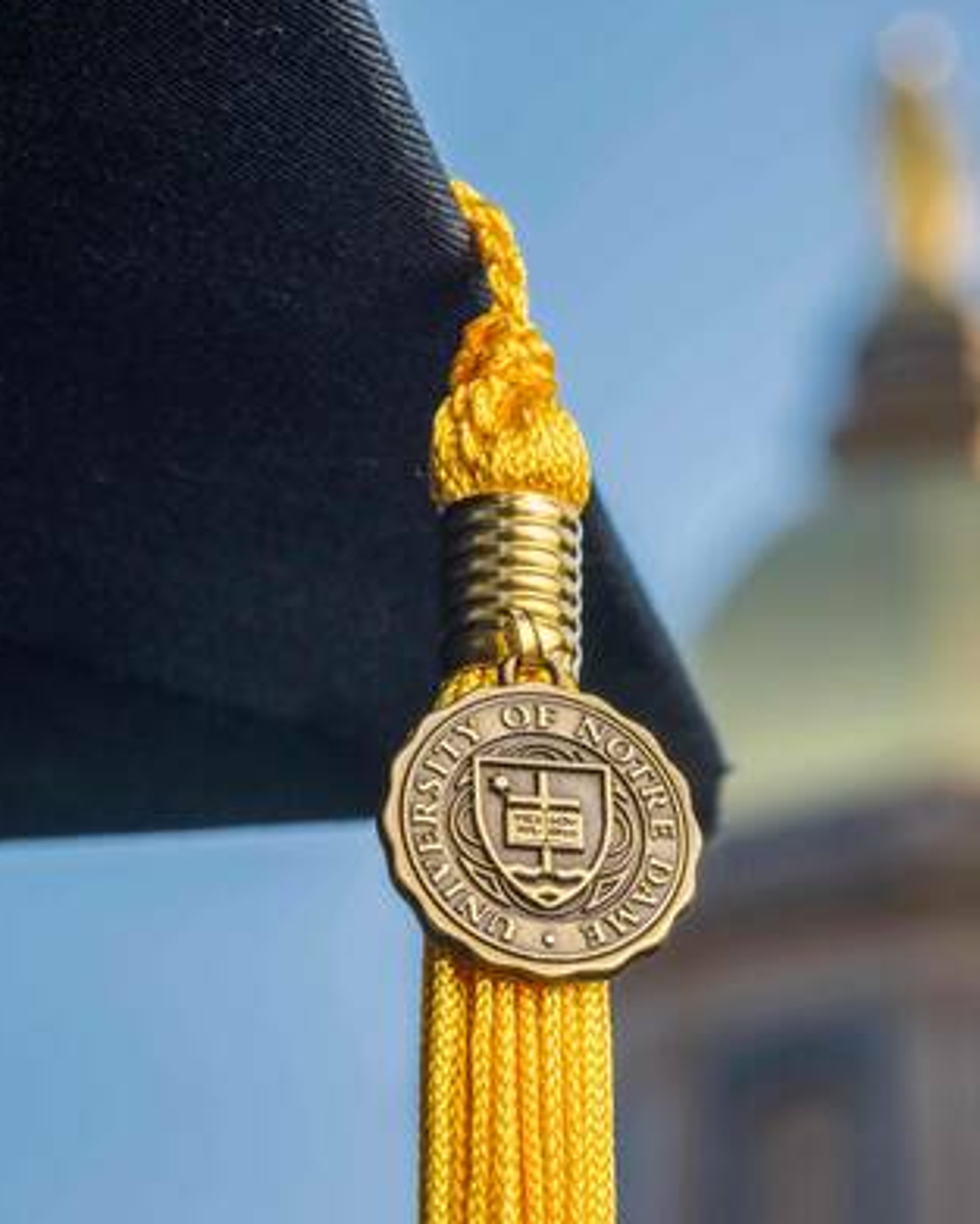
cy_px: 607
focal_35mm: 72
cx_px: 817
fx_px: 2609
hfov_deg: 21.0
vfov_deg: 26.4
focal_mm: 50
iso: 320
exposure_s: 1/80
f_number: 8
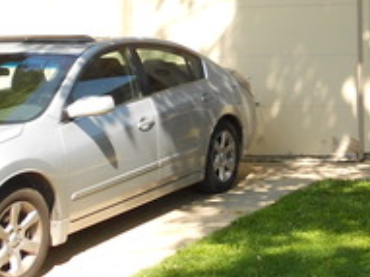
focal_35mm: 87
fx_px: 929
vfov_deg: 16.4
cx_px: 486
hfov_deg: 20.5
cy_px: -37
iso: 80
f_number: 3.2
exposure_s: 1/250
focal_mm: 4.6
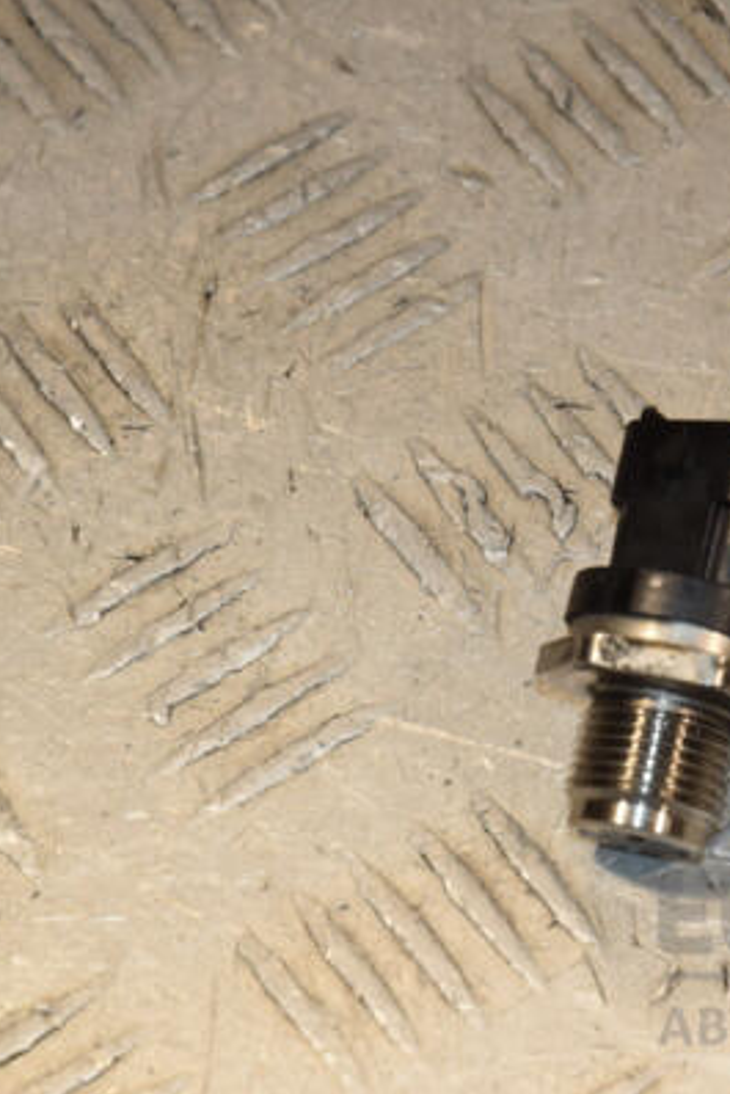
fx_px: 7225
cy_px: 546
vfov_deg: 8.7
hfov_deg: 5.8
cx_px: 606
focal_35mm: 238
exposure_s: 1/200
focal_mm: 105
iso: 800
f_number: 8
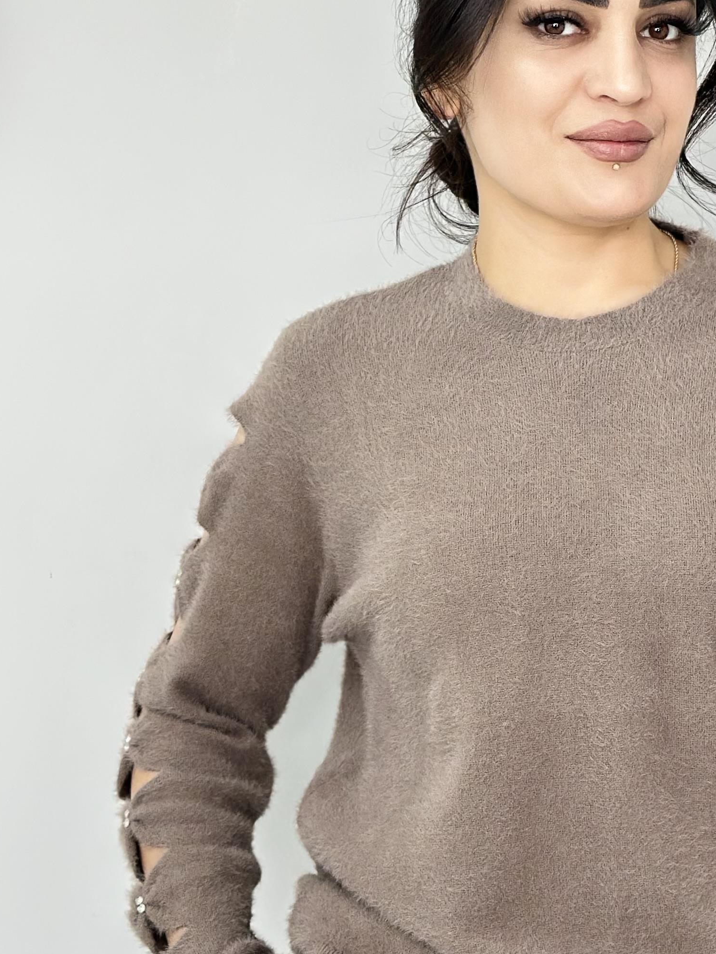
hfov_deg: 15.1
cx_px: 603
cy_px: 543
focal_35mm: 97
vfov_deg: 20.2
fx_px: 2675
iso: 100
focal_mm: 6.86
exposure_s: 1/100
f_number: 1.78
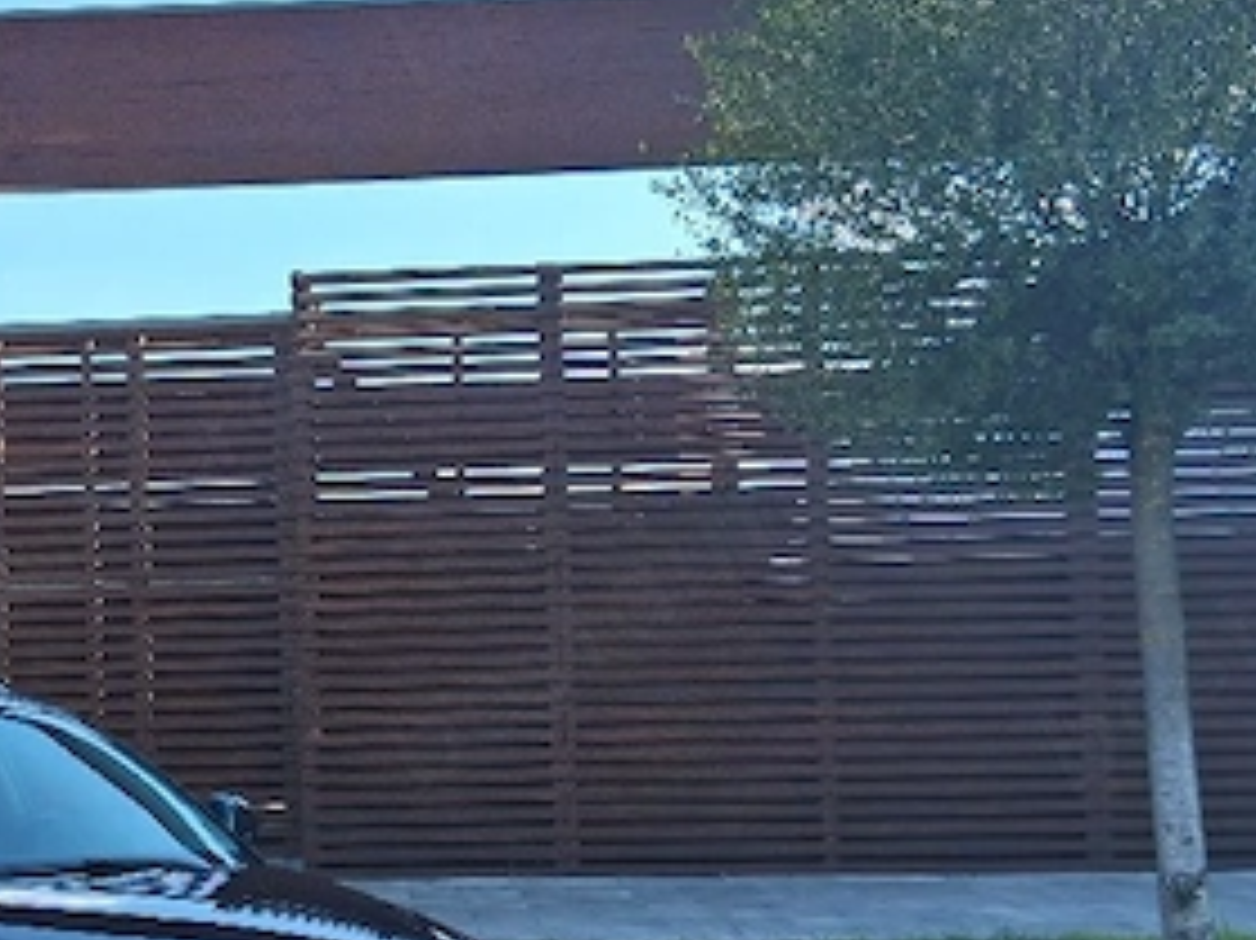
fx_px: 2031
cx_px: 239
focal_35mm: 56
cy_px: 603
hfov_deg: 33.3
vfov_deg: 26.0
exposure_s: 1/435
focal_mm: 3.98
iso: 25
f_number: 1.8
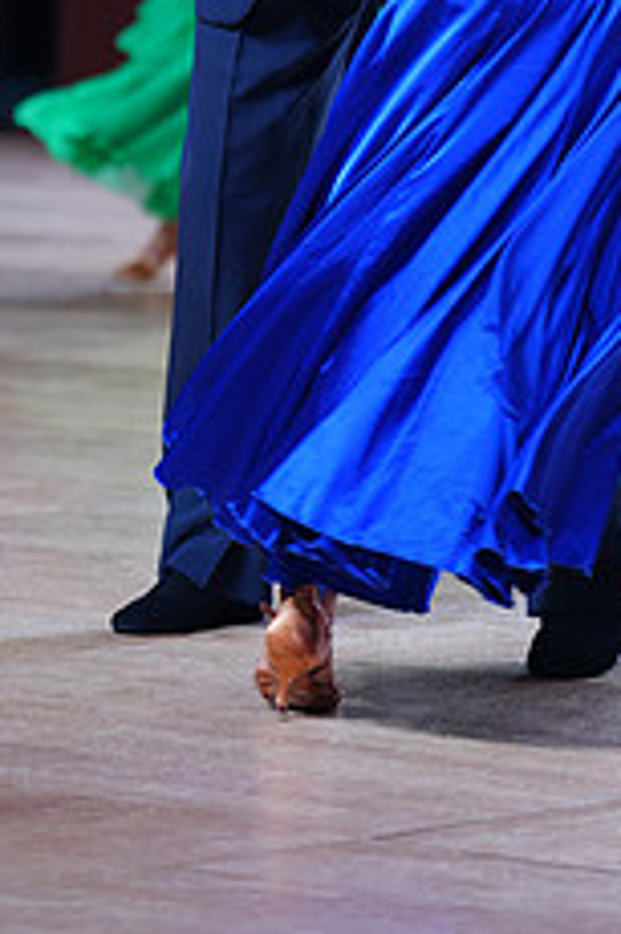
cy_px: -183
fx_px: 6608
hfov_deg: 5.4
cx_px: 233
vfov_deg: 8.0
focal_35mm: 255
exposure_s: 1/500
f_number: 2.8
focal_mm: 101
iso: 640
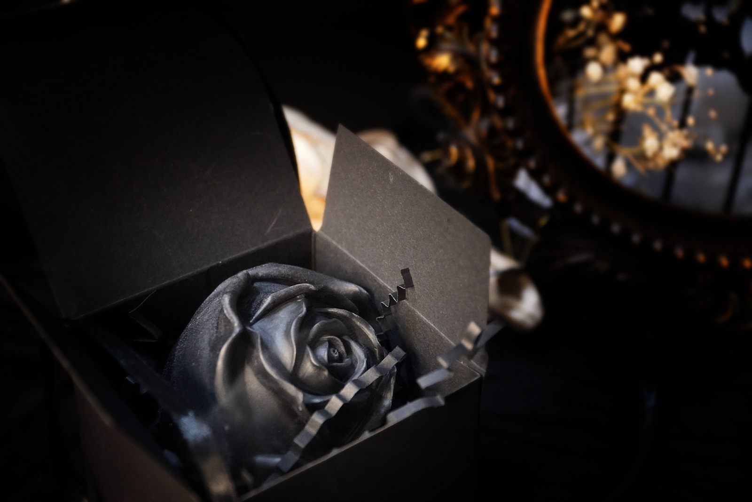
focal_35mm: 60
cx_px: 376
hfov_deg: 33.4
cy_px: 251
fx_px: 1253
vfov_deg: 22.6
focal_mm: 40
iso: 6400
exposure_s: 1/25
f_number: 4
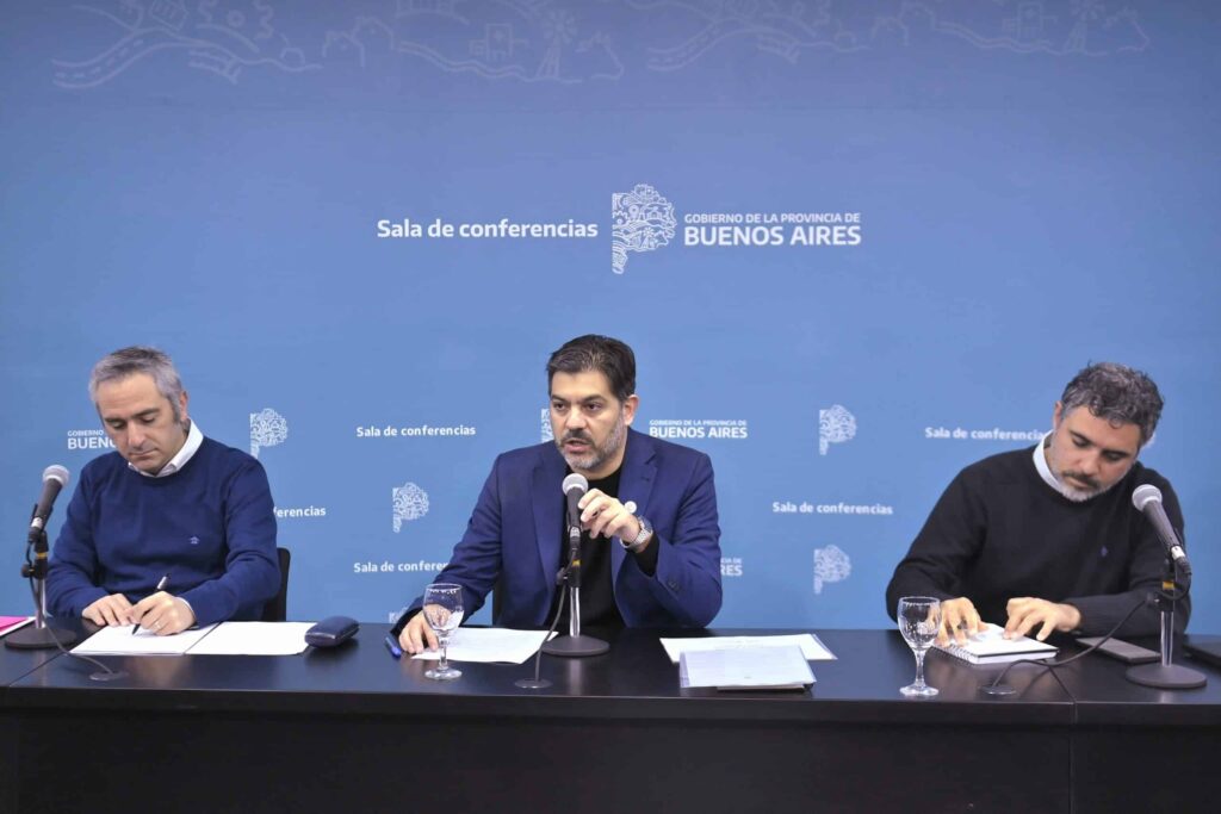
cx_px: 610
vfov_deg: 28.1
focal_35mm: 48
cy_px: 407
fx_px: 1628
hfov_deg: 41.1
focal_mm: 48
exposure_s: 1/323
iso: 2500
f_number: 3.5
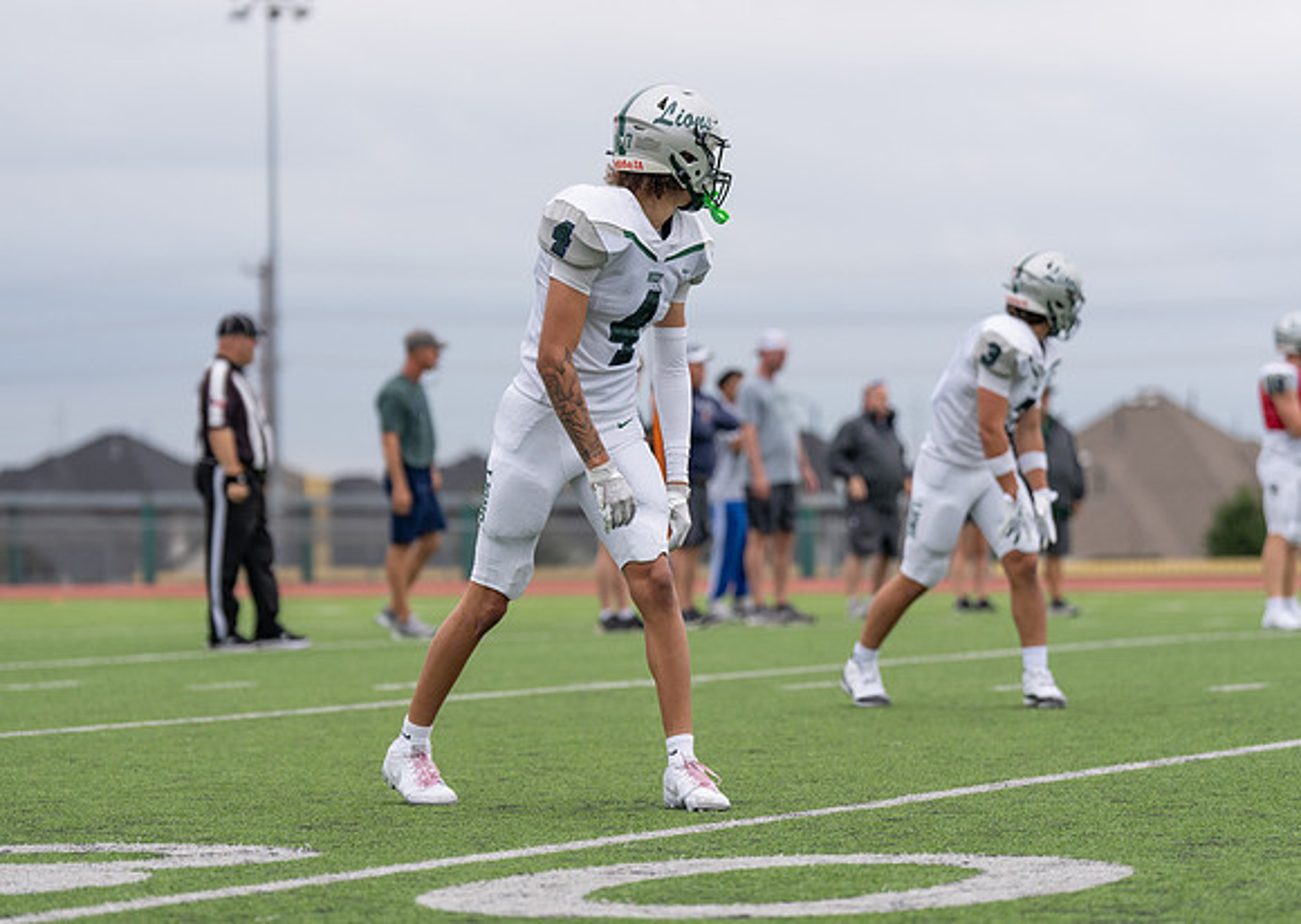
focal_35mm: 143
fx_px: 5280
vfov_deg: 10.0
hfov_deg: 14.0
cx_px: 607
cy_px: 462
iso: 250
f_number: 2.8
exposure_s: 1/1250
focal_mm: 125
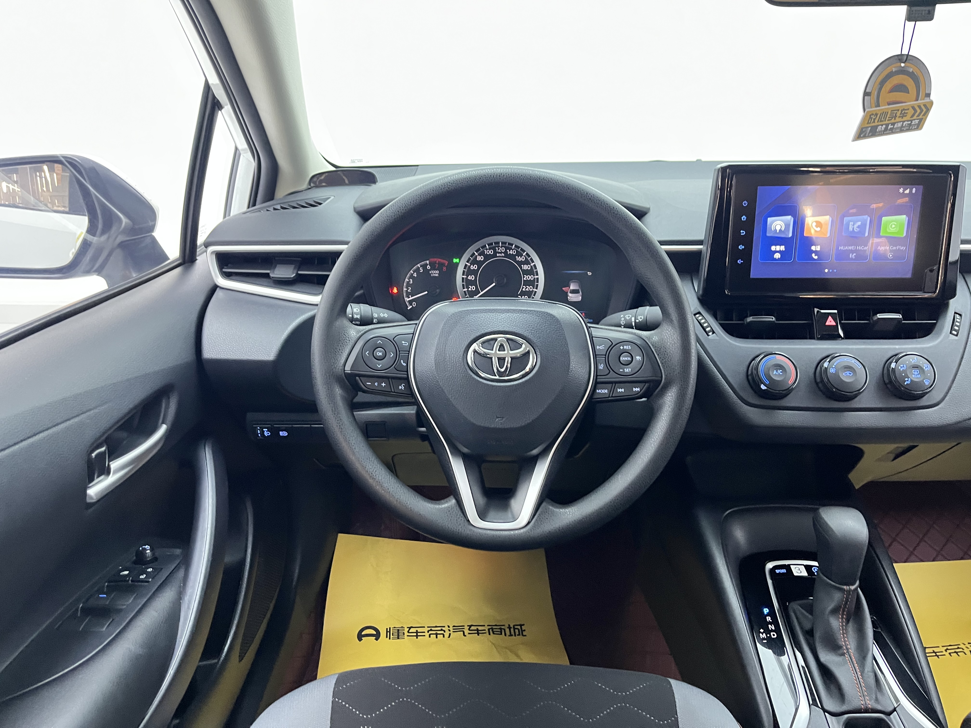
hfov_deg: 67.3
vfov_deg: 53.1
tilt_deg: -23.1
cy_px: 364
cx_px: 486
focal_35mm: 26
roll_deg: -0.4
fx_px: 729
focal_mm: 5.1
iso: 640
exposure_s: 1/31
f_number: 1.6
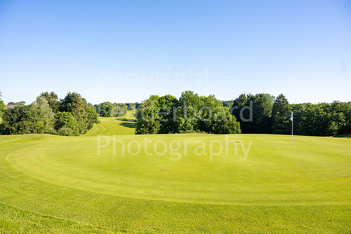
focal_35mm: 24
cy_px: 117
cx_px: 176
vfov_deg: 53.2
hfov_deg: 73.7
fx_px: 234
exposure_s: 1/400
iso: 125
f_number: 5.6
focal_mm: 24
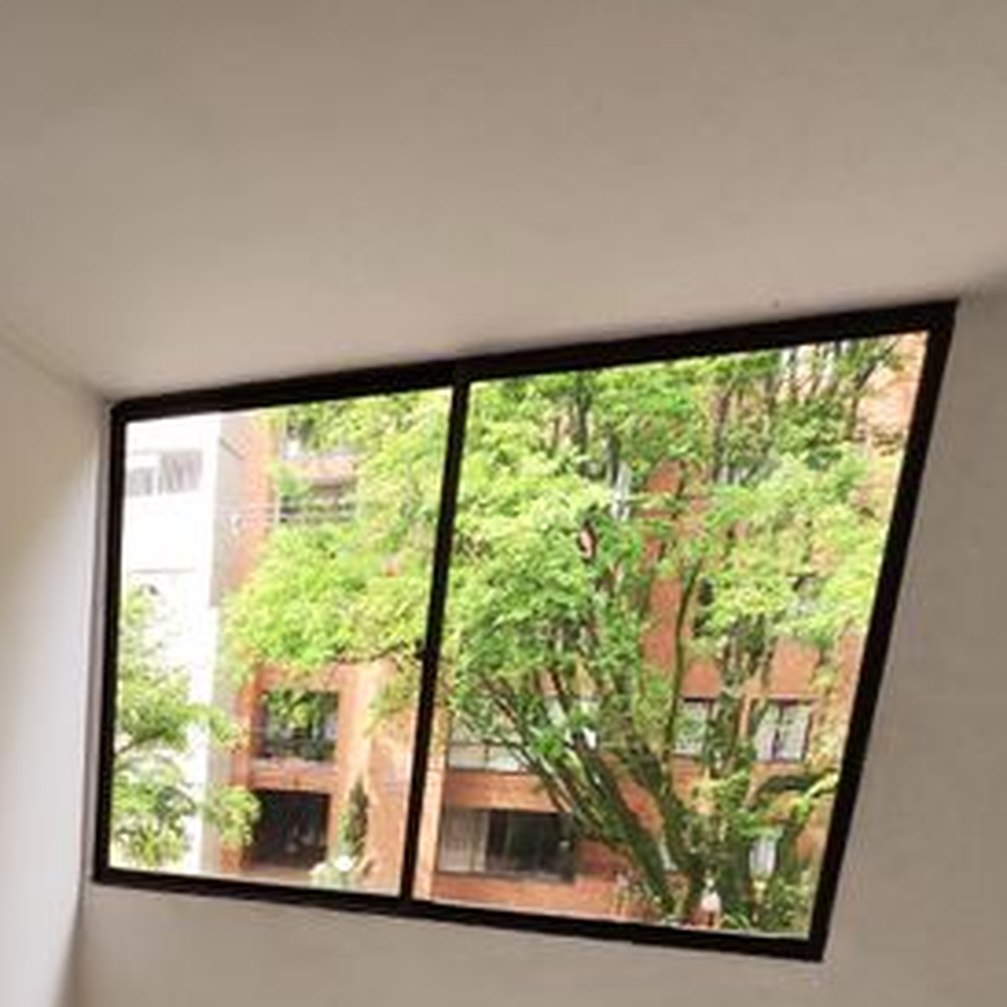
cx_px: -29
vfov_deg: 48.3
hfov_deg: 44.7
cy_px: 908
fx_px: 987
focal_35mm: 30
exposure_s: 1/120
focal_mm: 2.16
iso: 372
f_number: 2.2
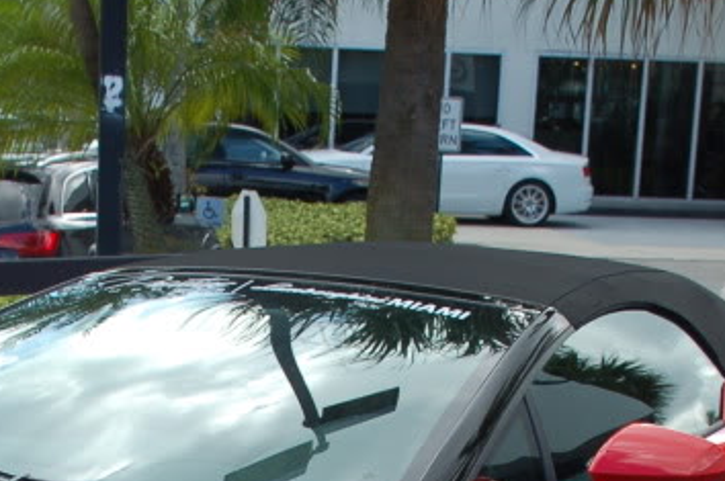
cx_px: 214
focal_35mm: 104
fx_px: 2092
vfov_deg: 12.7
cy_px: 618
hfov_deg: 19.6
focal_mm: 24
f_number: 7.1
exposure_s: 1/200
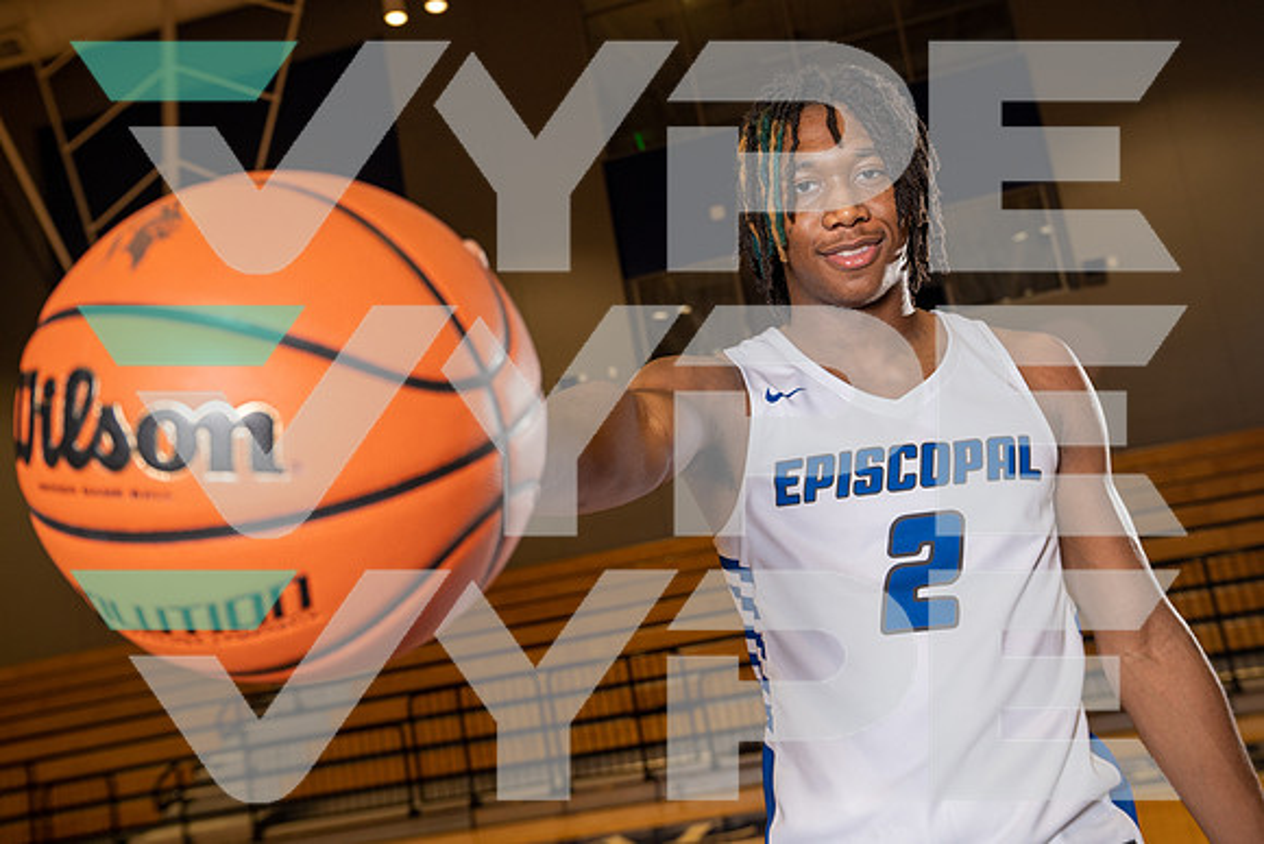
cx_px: 632
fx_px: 1264
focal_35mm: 36
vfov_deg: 36.9
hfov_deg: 53.1
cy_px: 422
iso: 400
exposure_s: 1/250
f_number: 4.5
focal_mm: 36
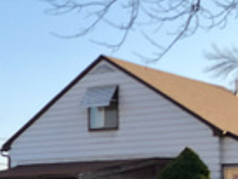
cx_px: -148
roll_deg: -0.8
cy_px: 181
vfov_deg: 11.2
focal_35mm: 131
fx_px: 901
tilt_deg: +2.1
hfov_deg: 13.9
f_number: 1.8
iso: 20
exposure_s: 1/244
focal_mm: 3.99
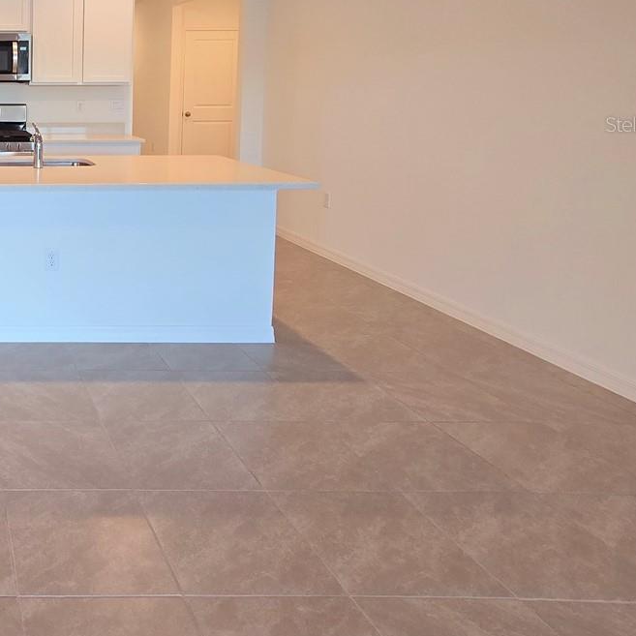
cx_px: -77
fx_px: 582
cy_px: 124
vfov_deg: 53.4
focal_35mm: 28
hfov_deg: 43.2
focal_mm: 2.2
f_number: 2.2
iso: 125
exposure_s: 1/60
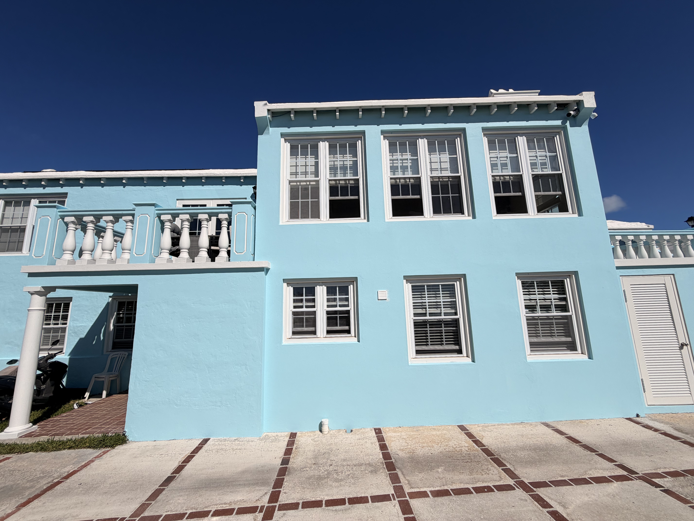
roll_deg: +1.5
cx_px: 347
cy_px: 260
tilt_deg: +9.1
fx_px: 281
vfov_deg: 85.7
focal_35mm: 14
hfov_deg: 102.1
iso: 20
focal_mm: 2.22
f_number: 2.2
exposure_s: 1/3663
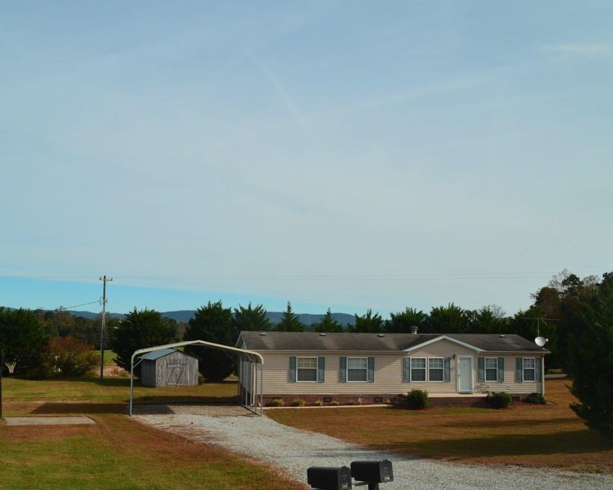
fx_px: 689
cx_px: 266
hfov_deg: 47.8
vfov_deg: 39.1
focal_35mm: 38
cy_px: 249
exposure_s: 1/200
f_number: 10
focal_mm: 22
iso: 400
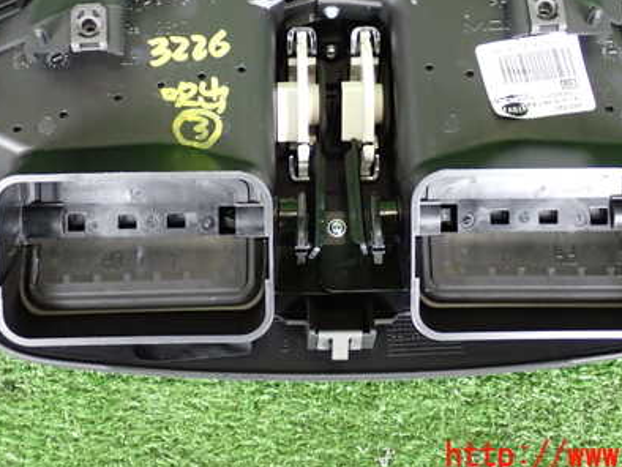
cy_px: 121
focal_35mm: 67
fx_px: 1205
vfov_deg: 21.8
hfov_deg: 28.9
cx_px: 328
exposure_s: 1/40
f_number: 2.9
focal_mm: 7.84
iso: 640
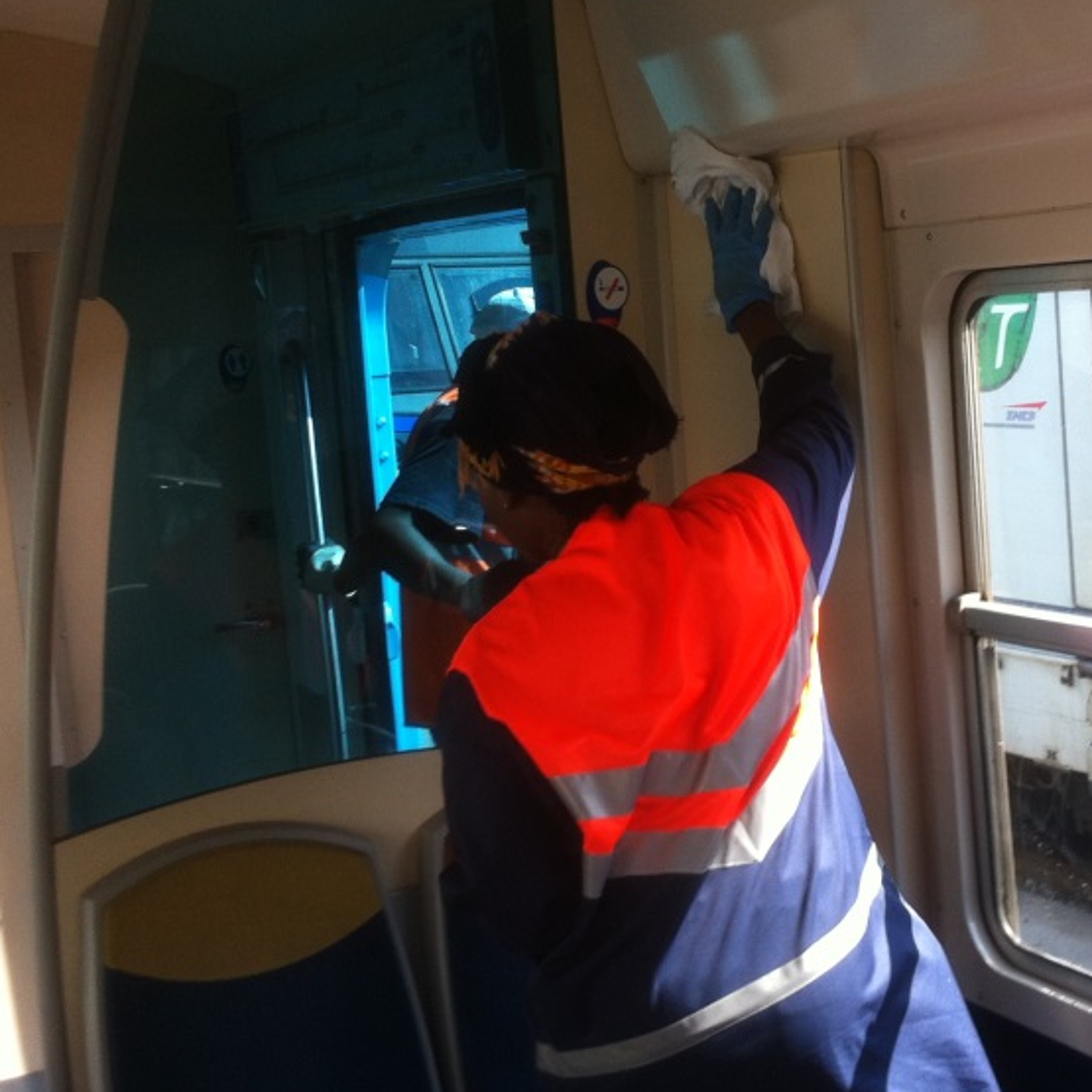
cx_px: 878
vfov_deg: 30.0
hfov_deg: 29.4
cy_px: 479
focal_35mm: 57
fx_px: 2034
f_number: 2.8
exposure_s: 1/161
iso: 80
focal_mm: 3.85
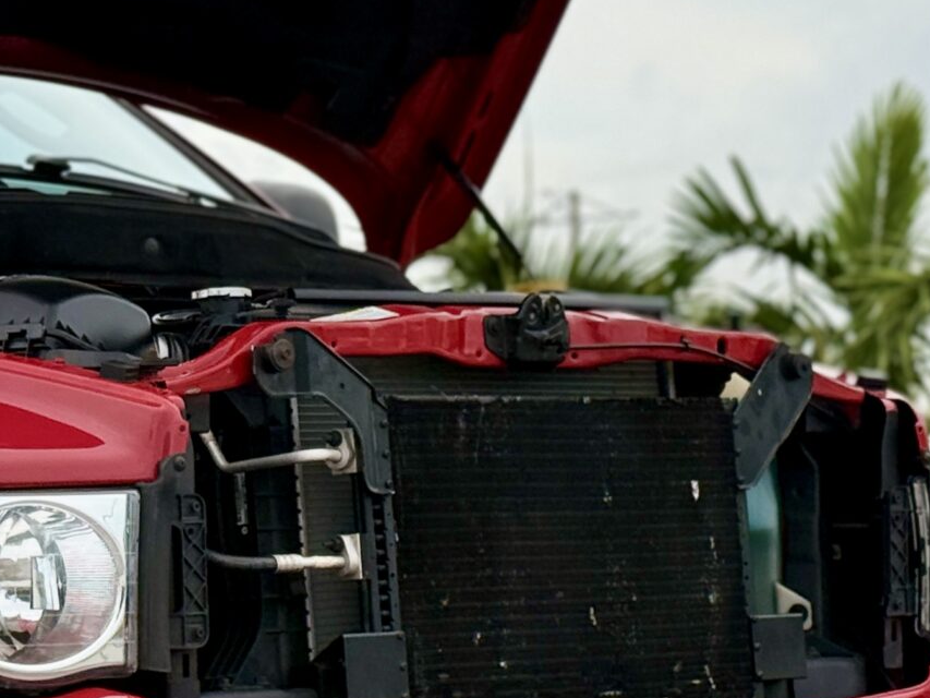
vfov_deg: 10.3
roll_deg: +1.4
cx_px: 105
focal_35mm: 144
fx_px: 3869
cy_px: 374
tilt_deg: +2.4
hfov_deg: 13.6
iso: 80
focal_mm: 6.76
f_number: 1.78
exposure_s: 1/3891
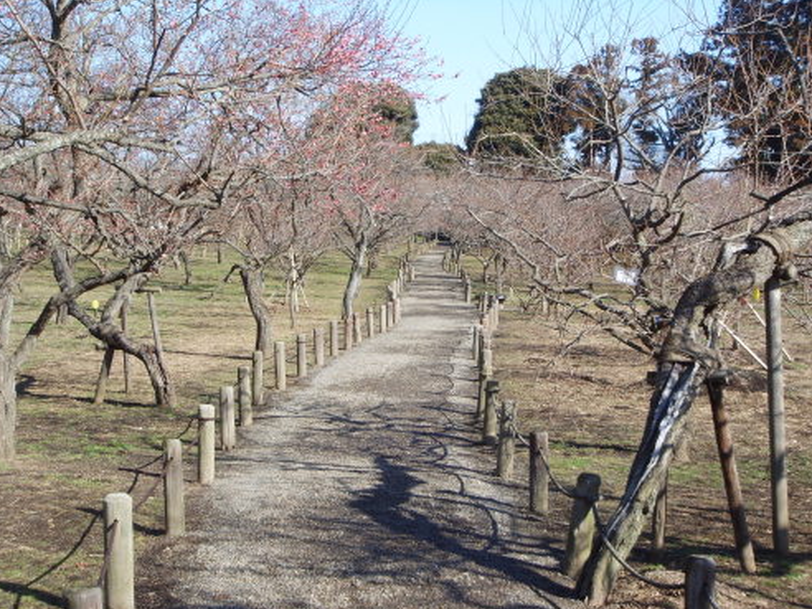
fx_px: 1431
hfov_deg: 31.7
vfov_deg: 24.0
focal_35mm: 61
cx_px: 408
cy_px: 304
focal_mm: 10.2
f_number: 6.9
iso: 50
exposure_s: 1/125
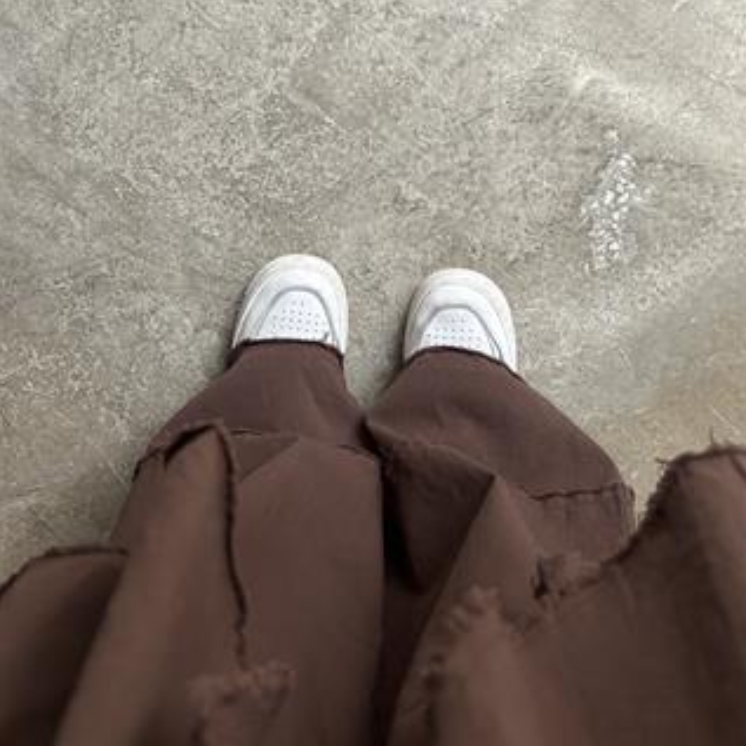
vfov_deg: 30.0
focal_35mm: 57
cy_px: 344
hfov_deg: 30.0
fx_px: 1390
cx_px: 374
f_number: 1.78
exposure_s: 1/60
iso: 160
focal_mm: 6.86
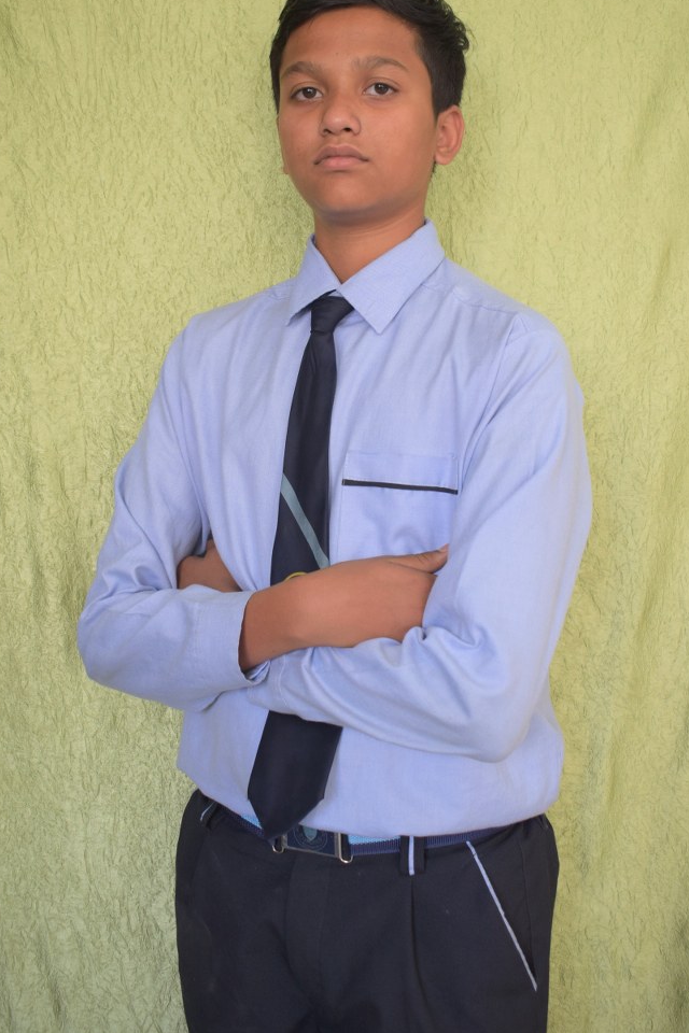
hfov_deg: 29.8
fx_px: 1292
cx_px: 376
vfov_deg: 43.5
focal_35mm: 45
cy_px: 431
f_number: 4.5
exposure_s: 1/80
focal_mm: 24
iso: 400
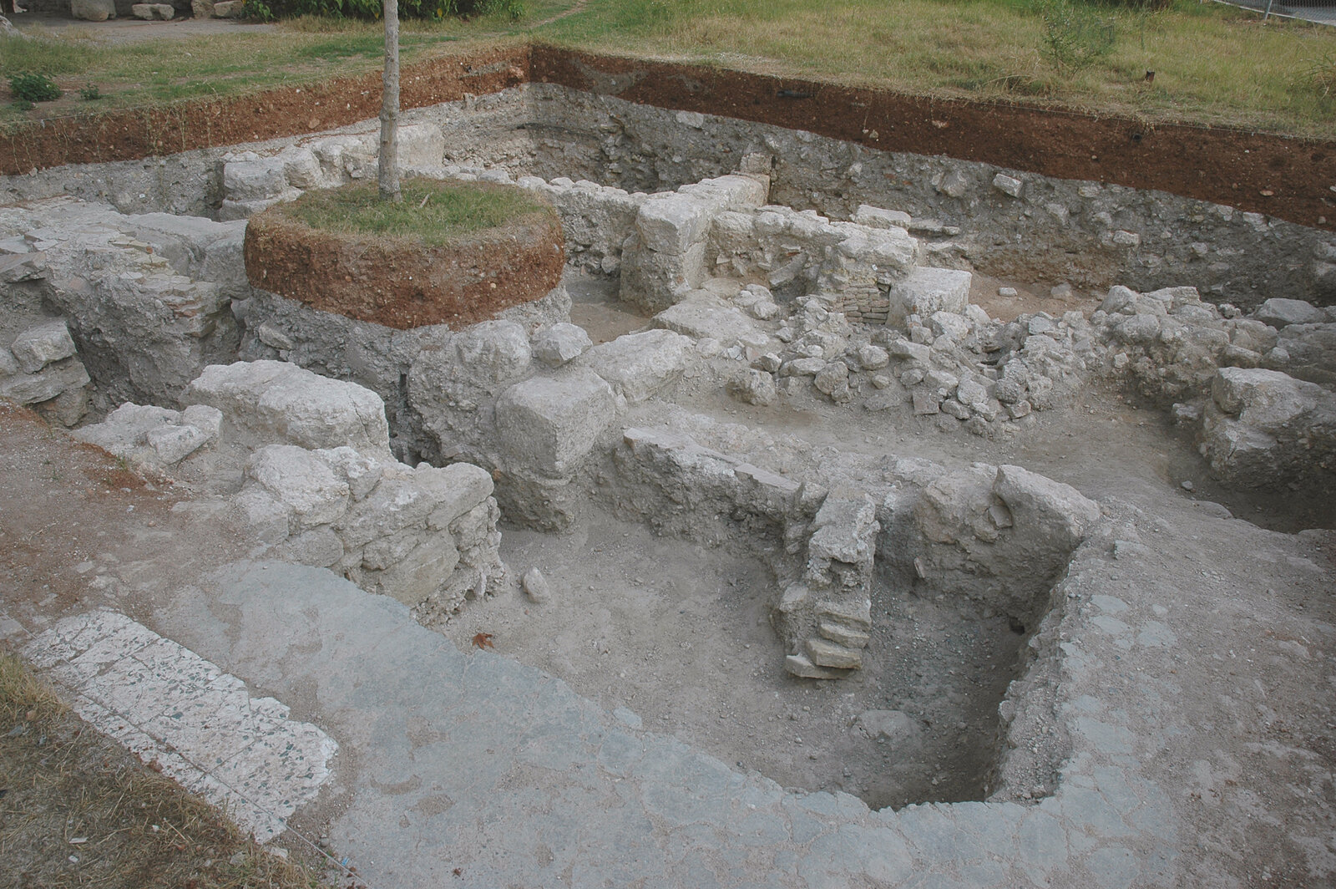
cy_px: 444
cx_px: 668
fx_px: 1001
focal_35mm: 27
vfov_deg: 47.9
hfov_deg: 67.4
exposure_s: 1/400
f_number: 8
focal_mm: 18
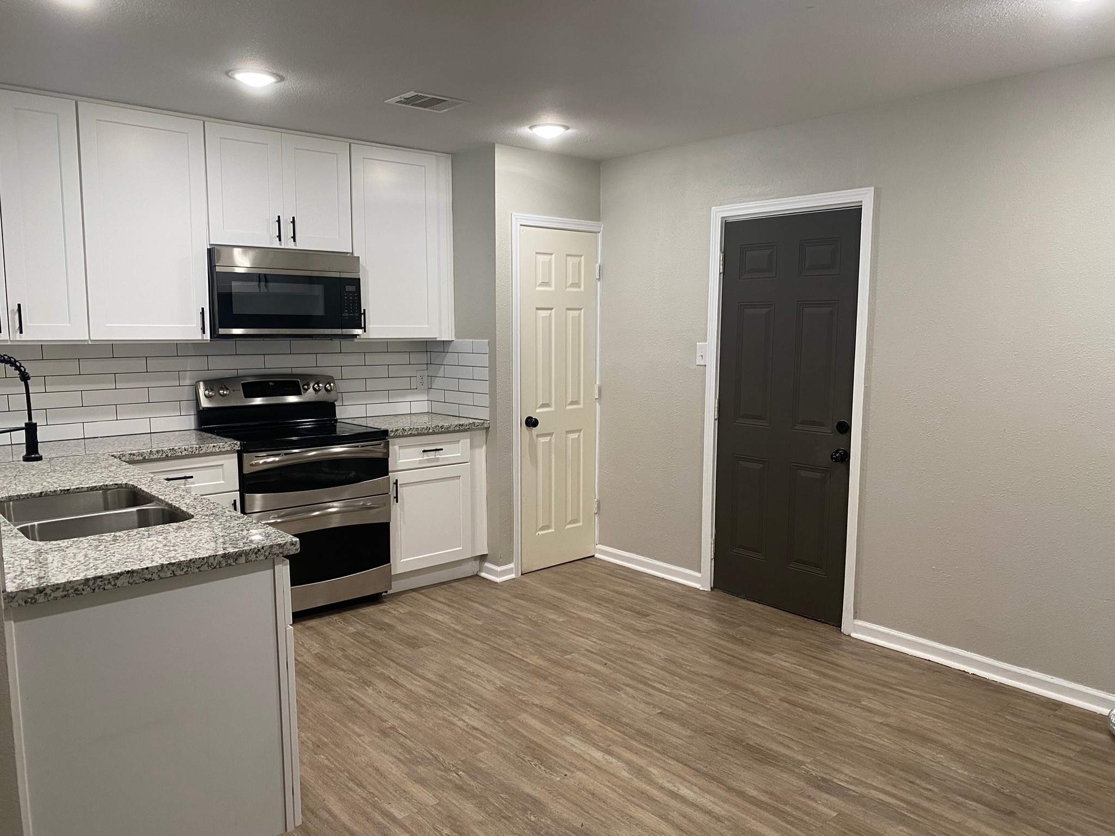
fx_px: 837
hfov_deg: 67.3
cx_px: 558
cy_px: 418
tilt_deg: -7.8
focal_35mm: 26
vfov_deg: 53.1
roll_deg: -0.5
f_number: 1.8
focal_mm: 4.25
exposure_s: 1/60
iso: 100
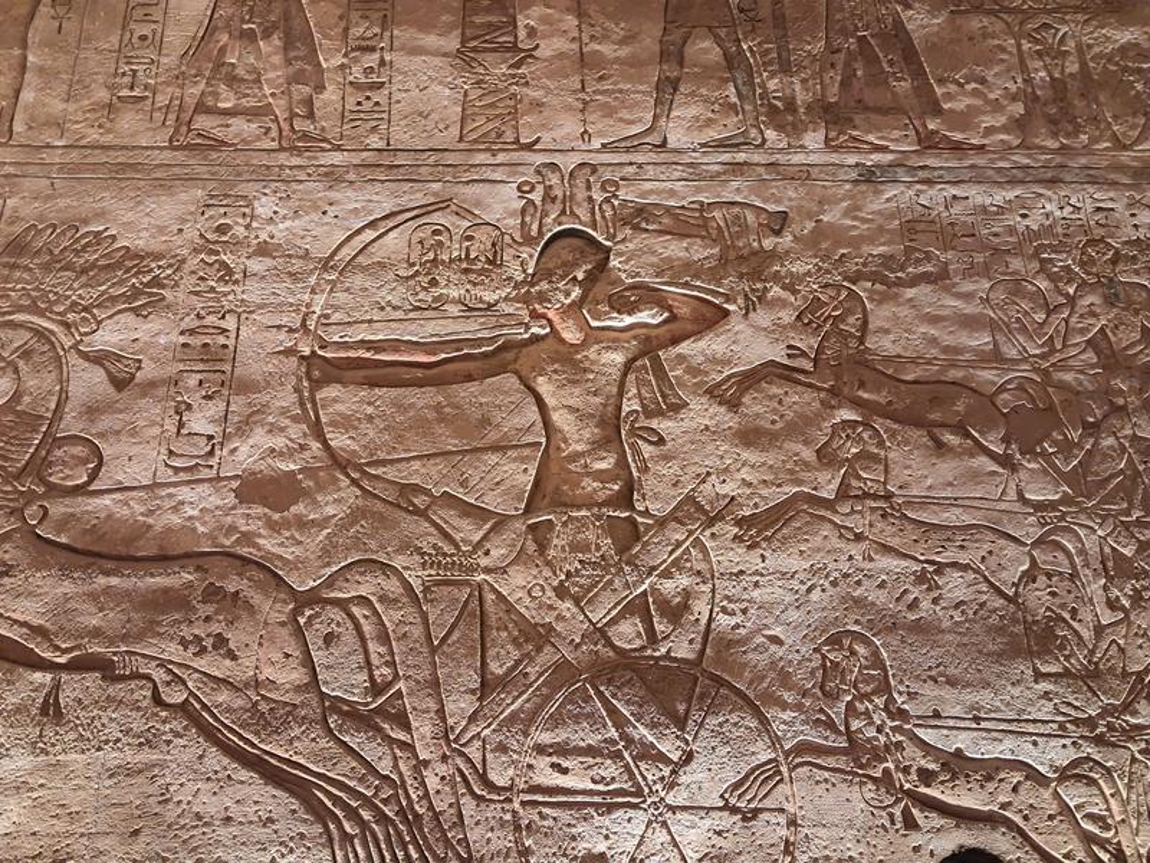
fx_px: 897
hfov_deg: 65.3
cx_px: 575
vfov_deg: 51.4
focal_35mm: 27
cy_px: 432
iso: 800
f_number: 1.8
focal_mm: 4
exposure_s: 1/33
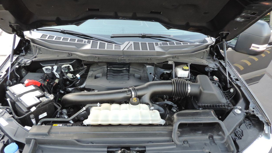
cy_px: 93
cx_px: 135
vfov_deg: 42.6
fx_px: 195
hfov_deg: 69.9
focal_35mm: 27
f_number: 3
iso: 400
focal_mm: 4.3
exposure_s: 1/30
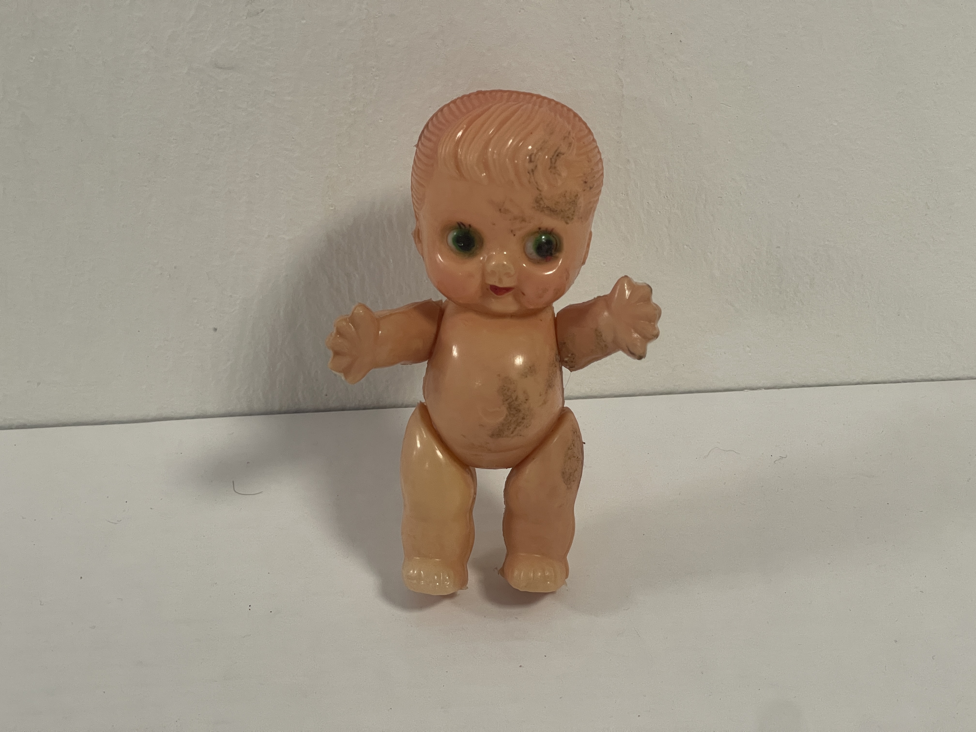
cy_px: 366
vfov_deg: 22.9
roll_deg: +1.5
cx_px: 488
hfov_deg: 30.3
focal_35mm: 64
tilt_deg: -28.5
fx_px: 1804
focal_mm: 7.5
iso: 125
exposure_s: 1/50
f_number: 2.2
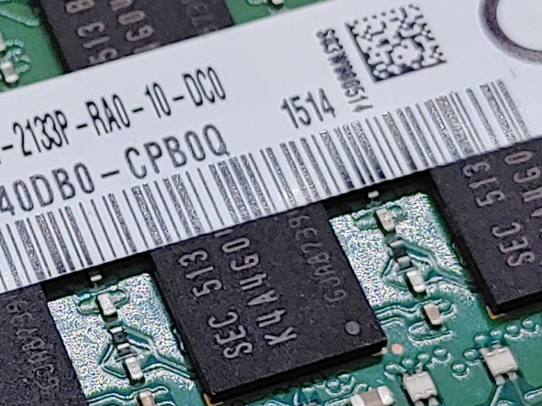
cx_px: -13
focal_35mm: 151
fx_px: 2364
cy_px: 201
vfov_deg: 9.8
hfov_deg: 12.9
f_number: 1.8
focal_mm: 4.36
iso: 50
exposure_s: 1/166
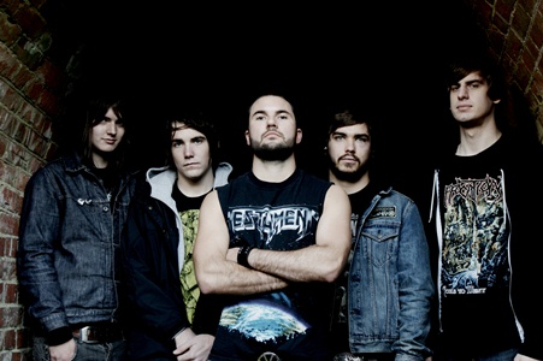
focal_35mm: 75
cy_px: 180
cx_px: 272
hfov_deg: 27.0
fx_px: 1130
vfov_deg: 18.2
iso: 400
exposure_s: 1/20
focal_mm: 50
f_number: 5.6
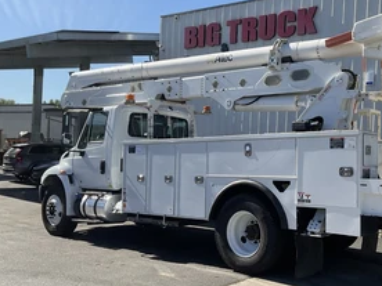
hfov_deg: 43.8
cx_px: 270
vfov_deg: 34.3
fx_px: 463
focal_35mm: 42
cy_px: 145
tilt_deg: +0.4
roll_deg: -3.5
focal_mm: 3
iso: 16
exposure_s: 1/1626
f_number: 1.8
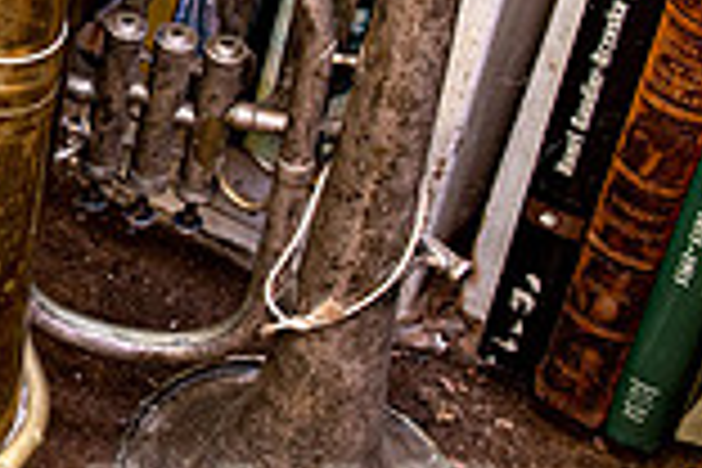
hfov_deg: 12.4
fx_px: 3061
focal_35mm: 157
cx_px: -390
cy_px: -40
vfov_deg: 8.7
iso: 64
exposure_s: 1/4
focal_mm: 31
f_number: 5.6
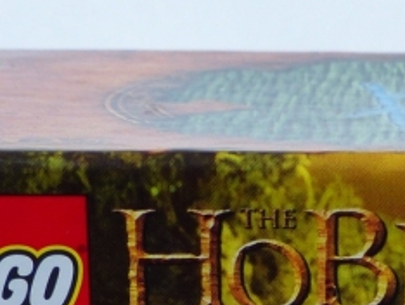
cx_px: 433
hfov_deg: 9.2
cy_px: 636
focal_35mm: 214
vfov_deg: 6.7
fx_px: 2506
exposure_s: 1/2000
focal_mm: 8.4
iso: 100
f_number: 2.8
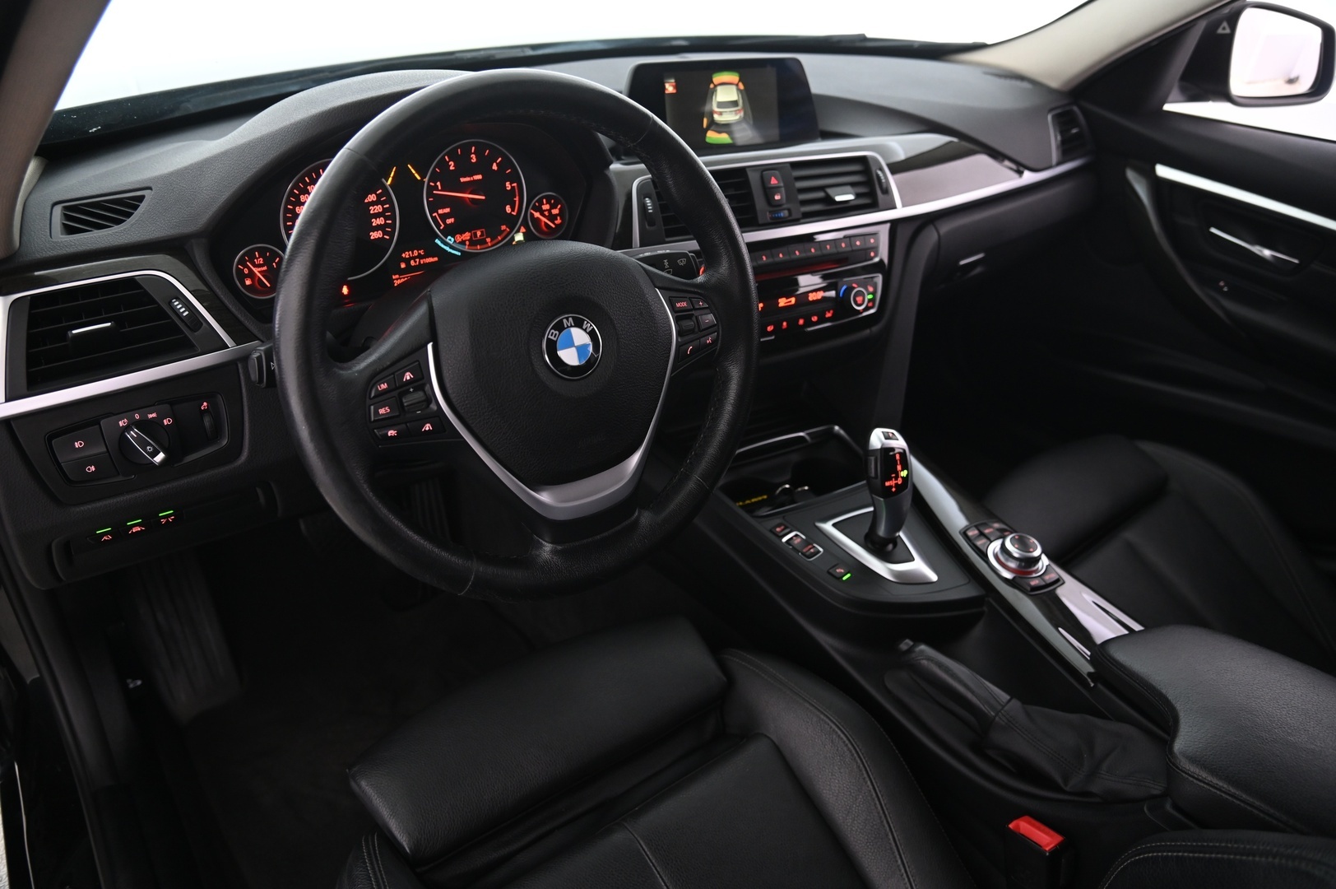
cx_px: 668
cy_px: 444
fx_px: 890
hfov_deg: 73.8
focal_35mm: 24
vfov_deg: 53.1
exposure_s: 1/15
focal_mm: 24
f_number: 4
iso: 2000
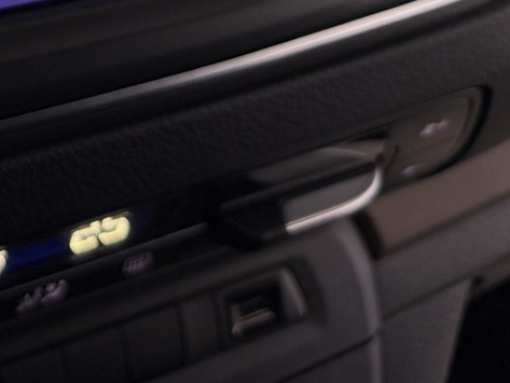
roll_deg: -3.7
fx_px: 1076
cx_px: -169
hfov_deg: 23.3
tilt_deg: -23.1
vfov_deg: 18.0
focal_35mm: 73
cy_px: -193
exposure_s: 1/81
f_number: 1.78
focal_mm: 6.76
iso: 125
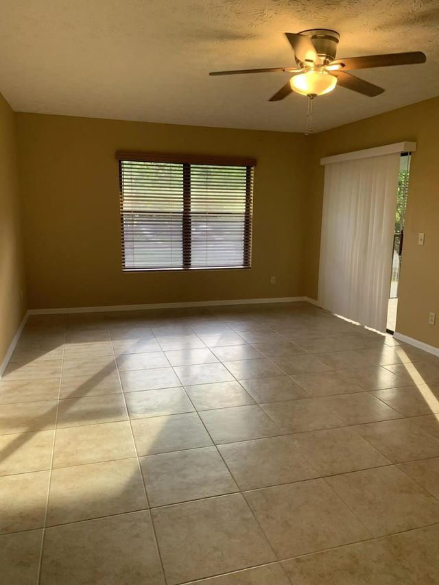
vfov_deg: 67.3
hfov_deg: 53.1
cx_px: 220
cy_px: 292
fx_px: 440
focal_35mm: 26
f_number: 1.8
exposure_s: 1/121
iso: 64
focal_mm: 4.25
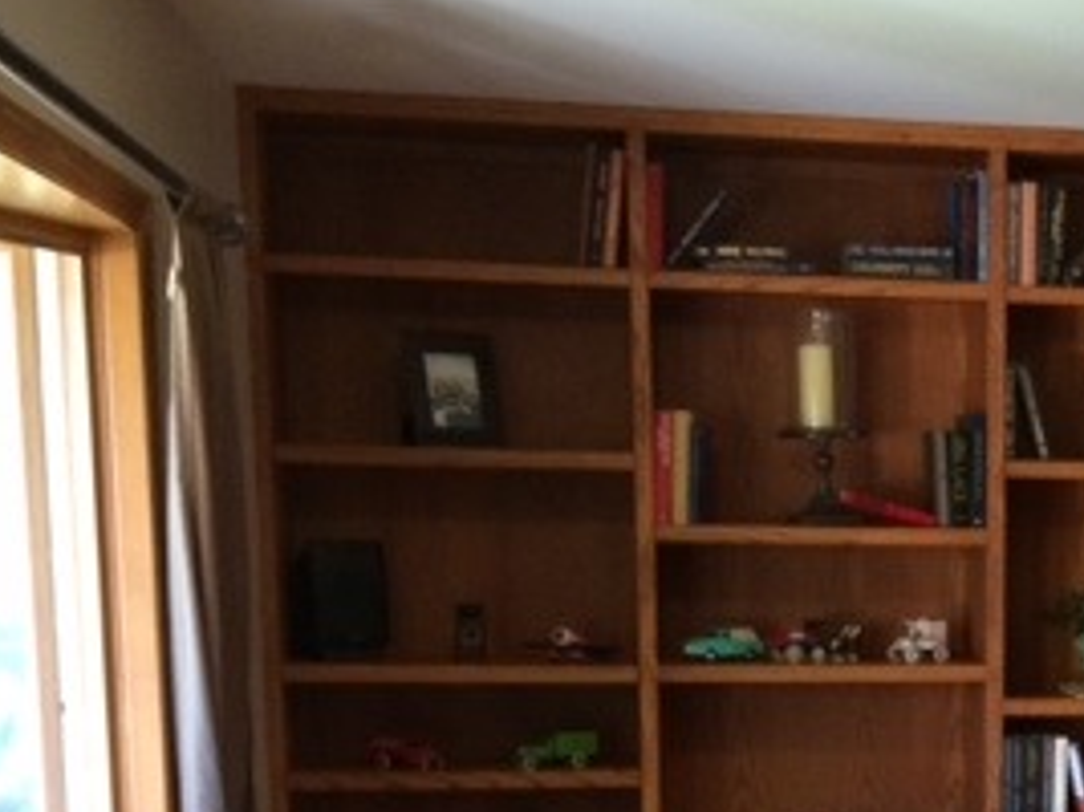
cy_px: 869
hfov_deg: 25.7
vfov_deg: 19.6
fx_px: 2254
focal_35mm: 72
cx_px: 1080
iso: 200
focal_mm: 4.12
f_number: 2.2
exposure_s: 1/30
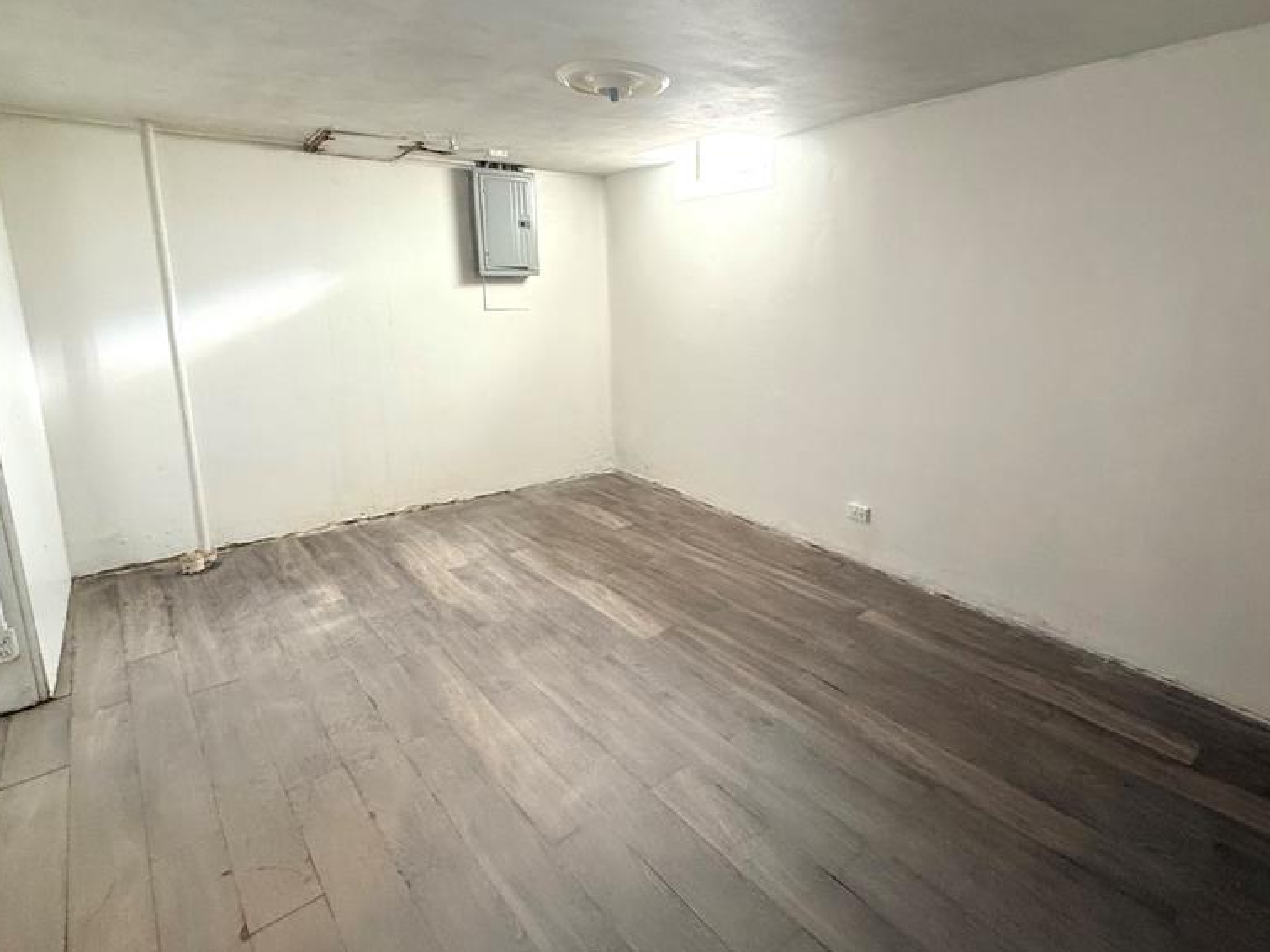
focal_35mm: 19
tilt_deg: -10.5
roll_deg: +0.1
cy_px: 424
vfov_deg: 68.5
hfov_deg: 84.1
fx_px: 697
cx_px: 733
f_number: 2.2
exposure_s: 1/60
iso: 320
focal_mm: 2.22
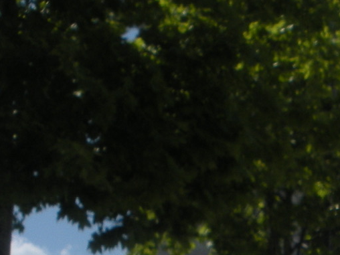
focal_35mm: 145
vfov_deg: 10.0
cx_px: 406
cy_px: 330
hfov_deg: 13.3
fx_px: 1424
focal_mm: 6.3
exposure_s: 1/575
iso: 64
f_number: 5.6
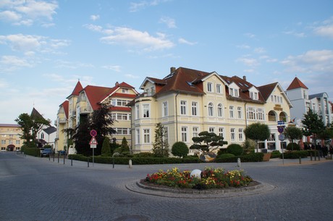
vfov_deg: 47.8
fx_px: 249
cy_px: 110
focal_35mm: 27
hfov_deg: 67.5
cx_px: 166
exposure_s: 1/125
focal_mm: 18
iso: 100
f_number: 7.1
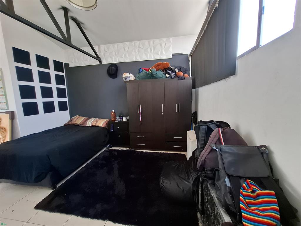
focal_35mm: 13
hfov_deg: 106.2
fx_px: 113
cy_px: 113
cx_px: 150
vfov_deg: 89.9
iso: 40
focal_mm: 1.74
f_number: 2.2
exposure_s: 1/60
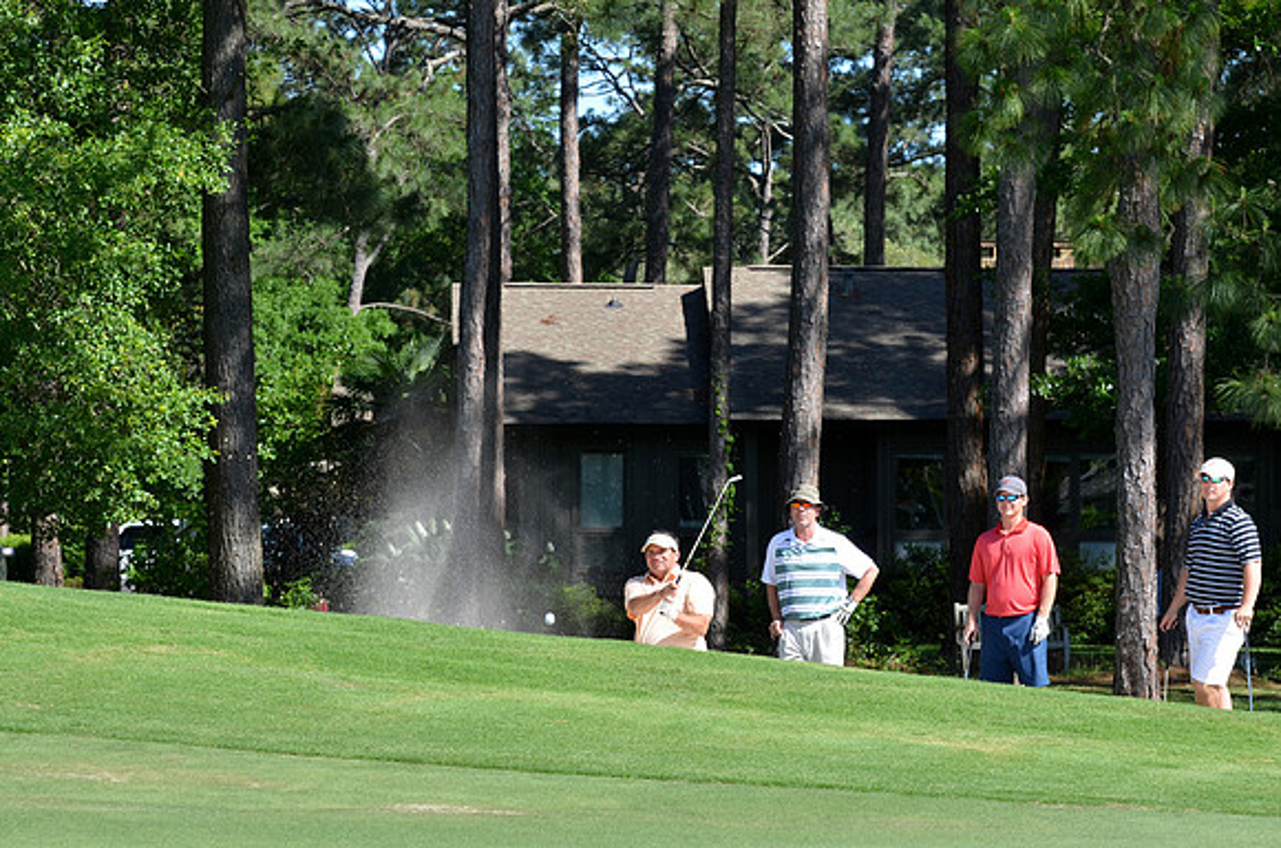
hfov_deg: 13.1
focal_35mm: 158
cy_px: 424
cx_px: 640
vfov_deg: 8.7
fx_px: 5592
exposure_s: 1/250
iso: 200
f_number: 8
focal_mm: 105
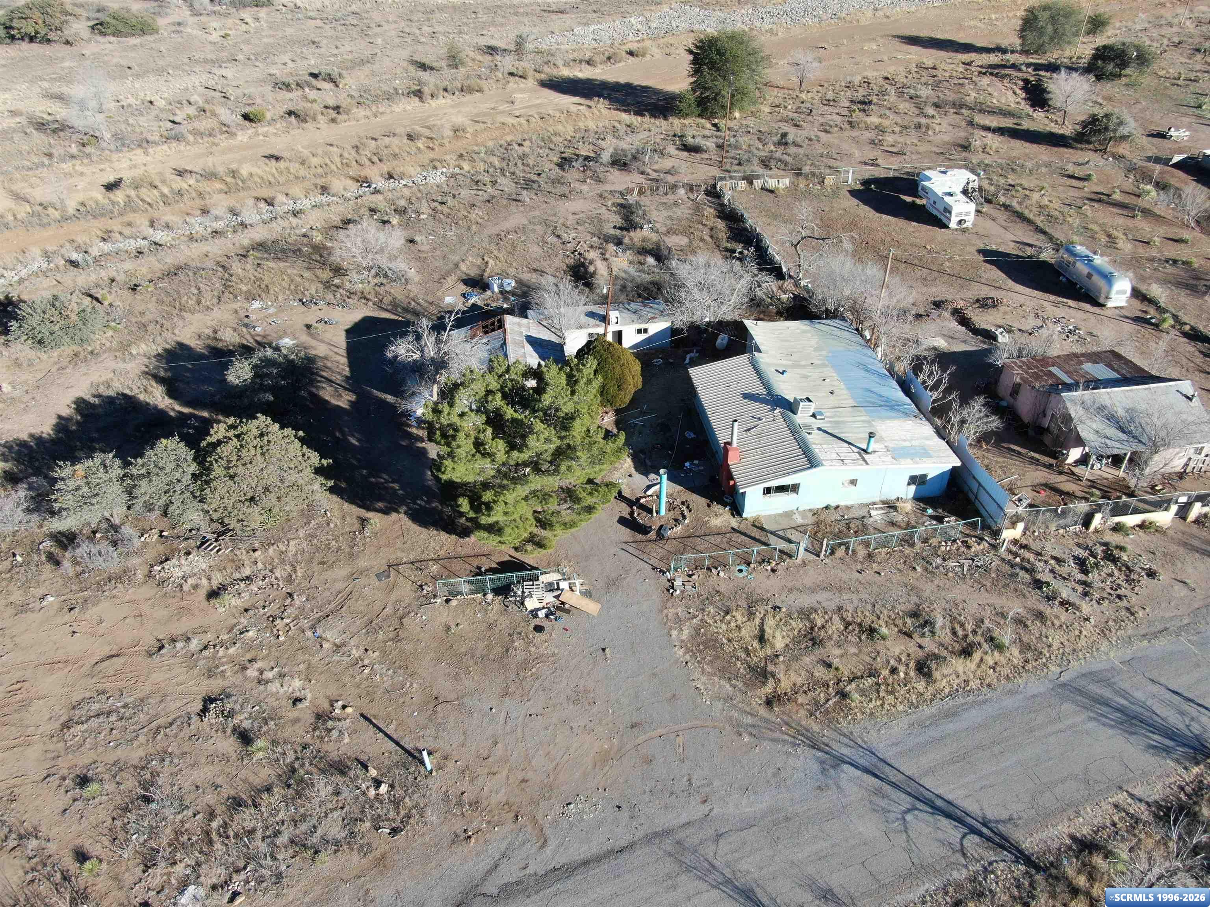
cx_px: 605
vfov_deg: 56.8
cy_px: 454
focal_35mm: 24
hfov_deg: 71.6
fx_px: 839
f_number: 2.8
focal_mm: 4.39
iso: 100
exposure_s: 1/640
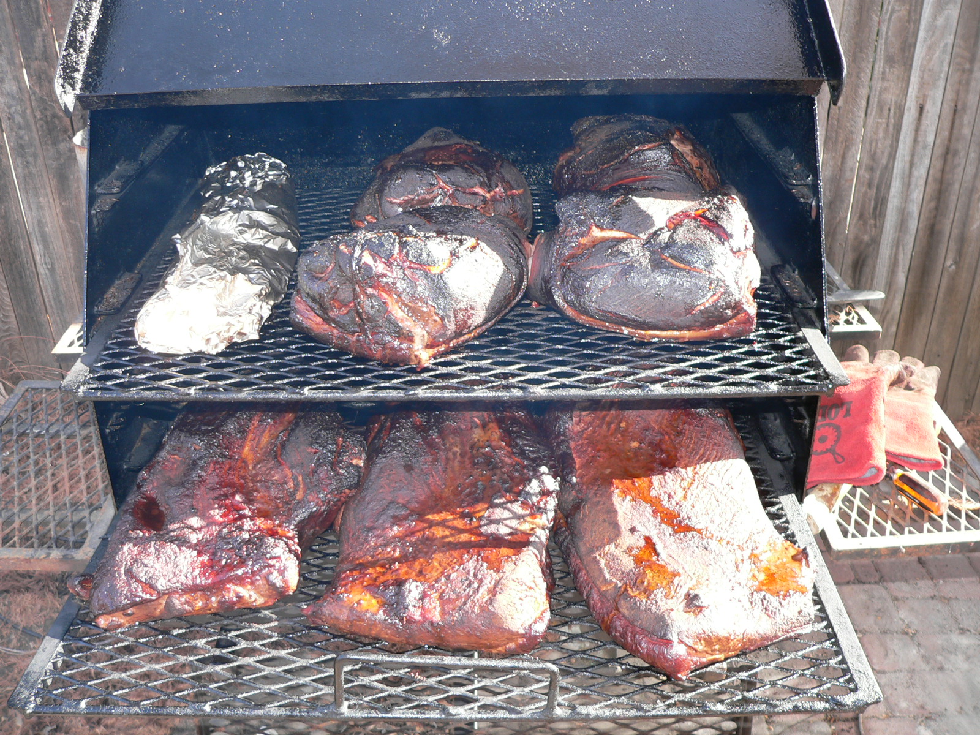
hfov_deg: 51.4
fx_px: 1019
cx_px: 490
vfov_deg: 39.7
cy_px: 368
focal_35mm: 36
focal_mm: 6
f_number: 2.8
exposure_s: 1/60
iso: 80
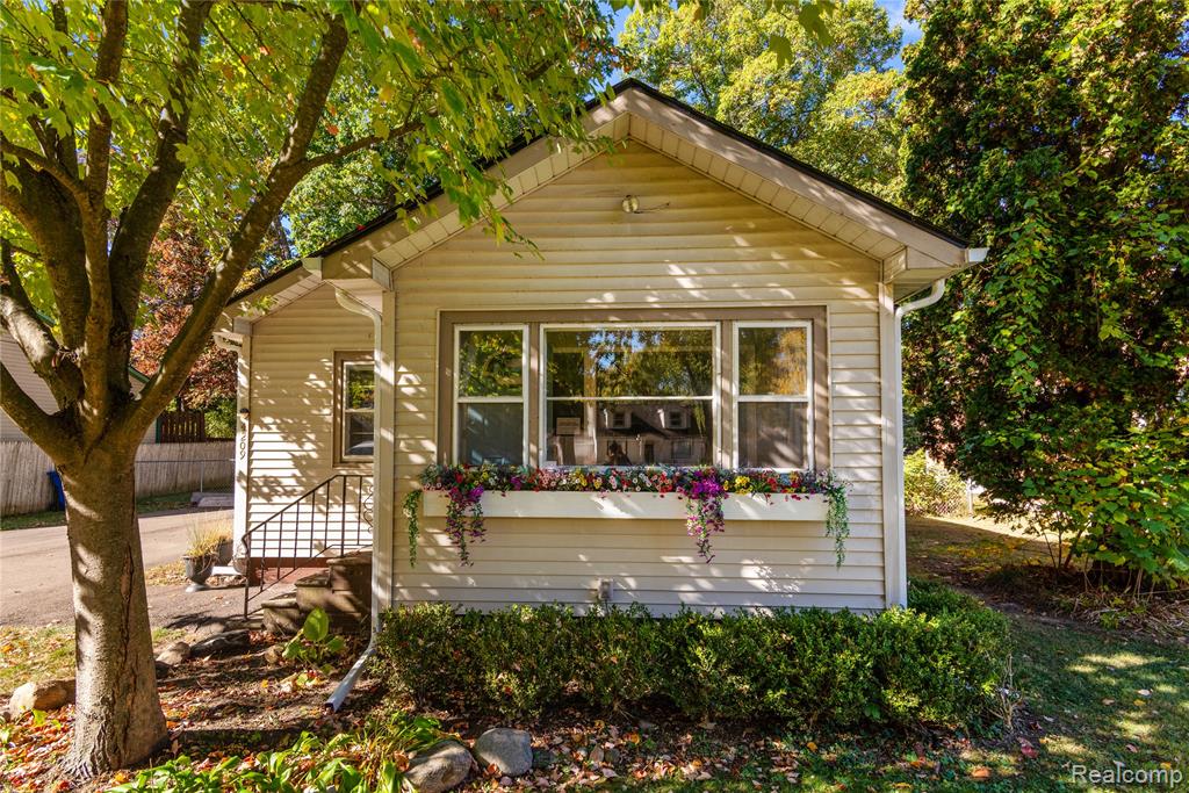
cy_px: 396
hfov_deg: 93.3
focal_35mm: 17
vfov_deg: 70.5
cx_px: 594
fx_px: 562
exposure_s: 1/200
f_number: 9
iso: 320
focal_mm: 17
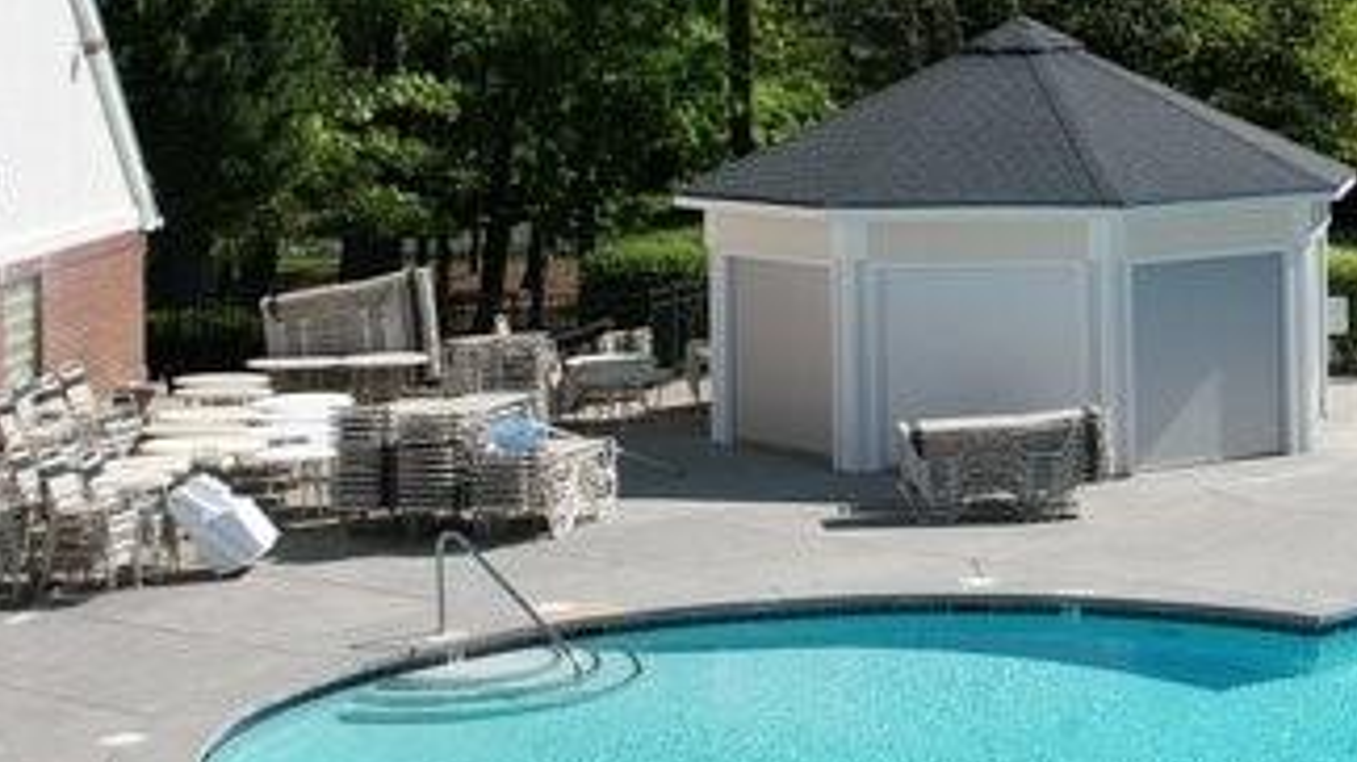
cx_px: 1227
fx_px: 3273
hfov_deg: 22.8
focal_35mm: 91
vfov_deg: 13.0
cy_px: -103
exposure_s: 1/2500
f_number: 2.8
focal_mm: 8.38
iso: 110
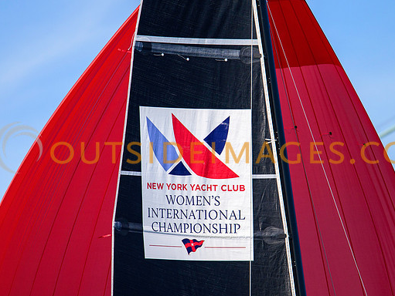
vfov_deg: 2.3
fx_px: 7468
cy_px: 148
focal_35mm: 654
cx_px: 216
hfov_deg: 3.0
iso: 250
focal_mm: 400
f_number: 4.5
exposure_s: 1/3200
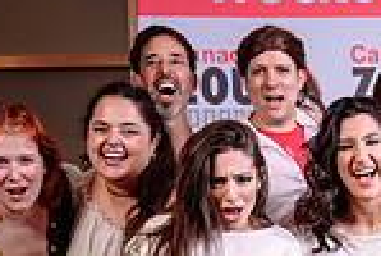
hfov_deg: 13.2
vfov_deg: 9.0
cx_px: 524
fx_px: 1580
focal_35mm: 149
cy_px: 418
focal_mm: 32.5
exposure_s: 1/125
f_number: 5.6
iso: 100
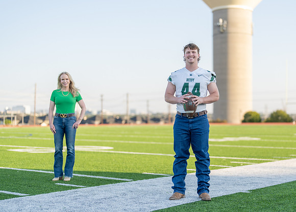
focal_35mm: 64
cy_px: 124
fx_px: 535
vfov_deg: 22.3
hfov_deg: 30.8
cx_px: 191
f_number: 1.2
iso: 100
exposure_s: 1/2000
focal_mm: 50
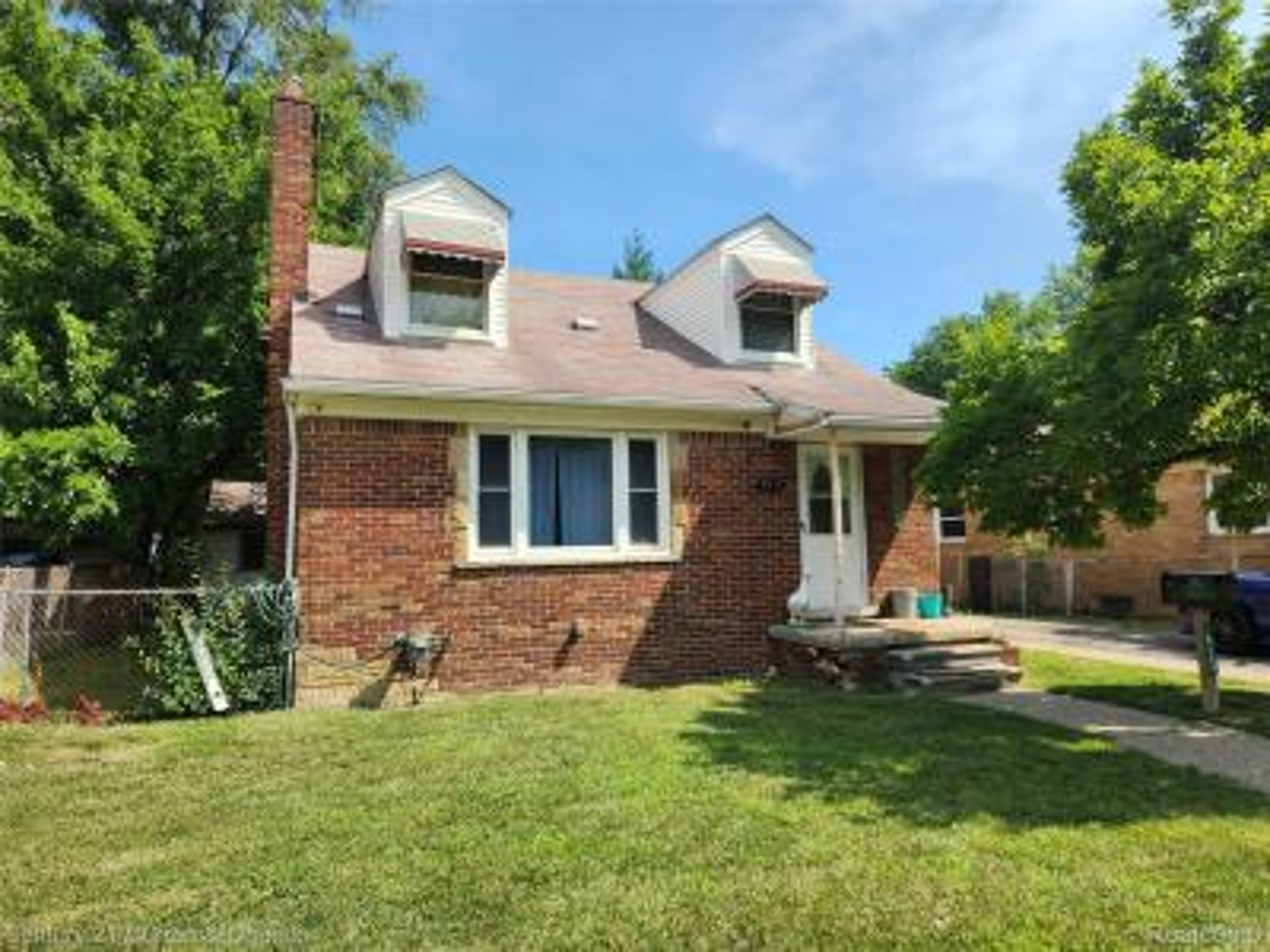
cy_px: 476
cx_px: 635
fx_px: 844
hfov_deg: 73.9
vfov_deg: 58.9
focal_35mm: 23
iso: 20
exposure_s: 1/1093
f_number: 1.8
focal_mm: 5.4
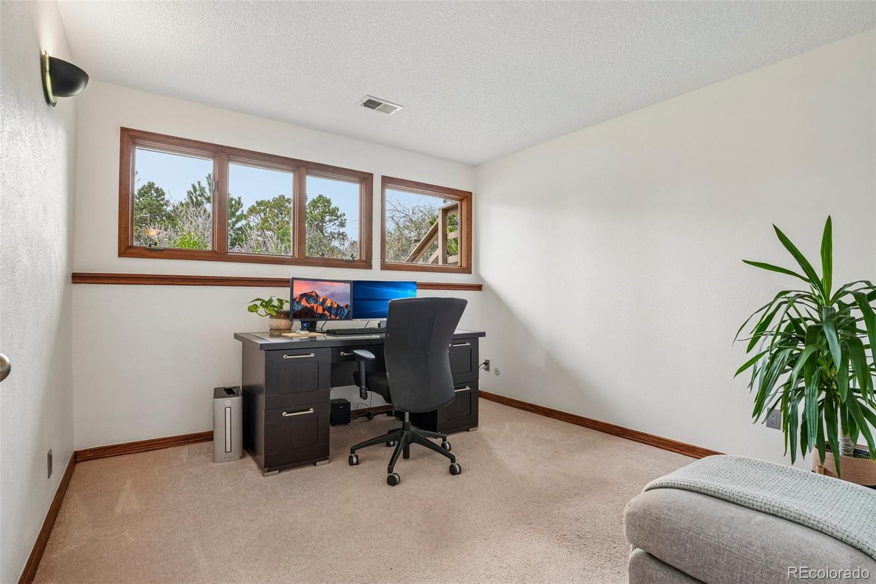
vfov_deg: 72.0
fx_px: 401
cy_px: 292
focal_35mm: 16
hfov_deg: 95.0
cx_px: 438
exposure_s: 1/30
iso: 250
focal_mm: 11
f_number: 8
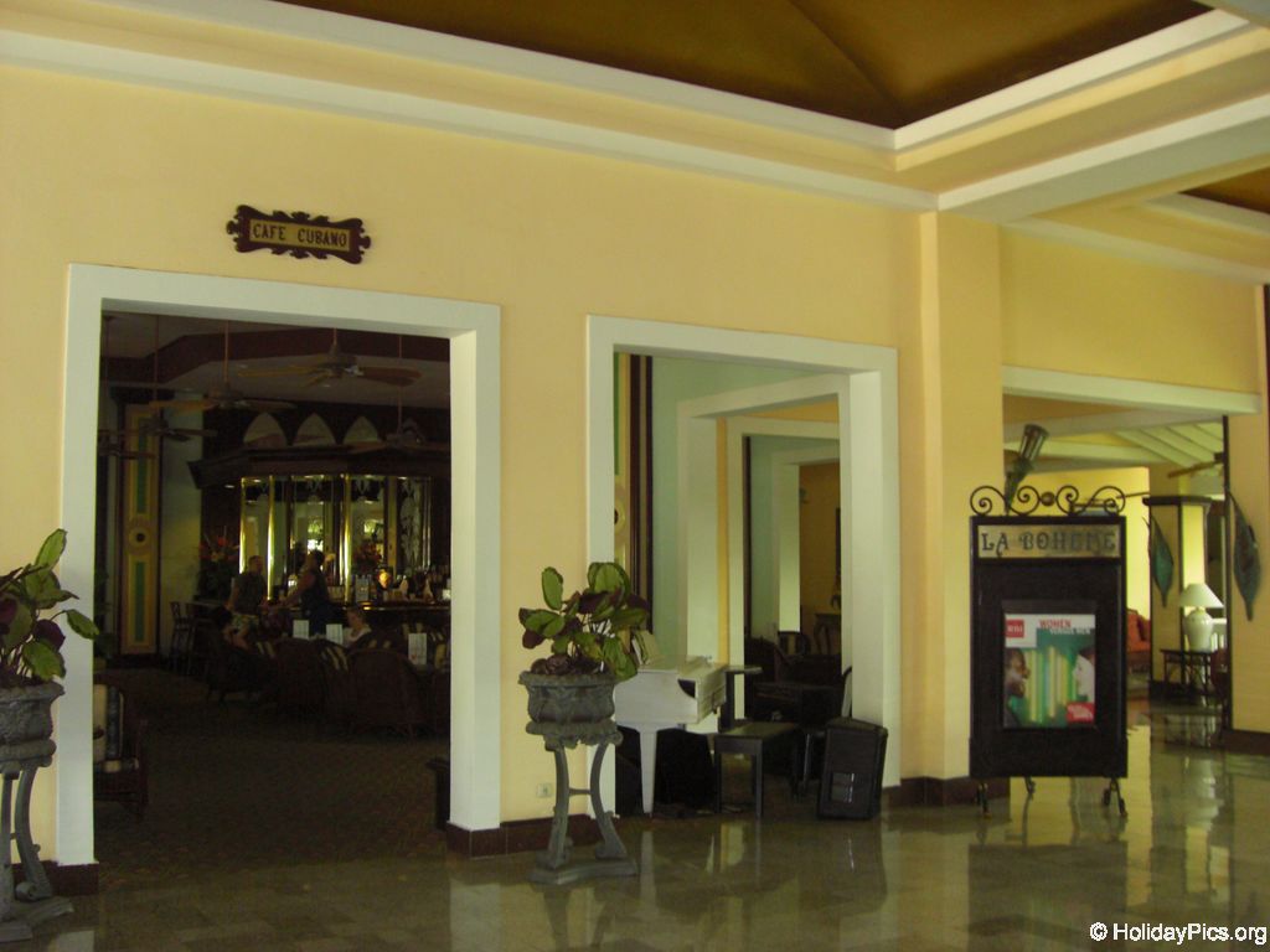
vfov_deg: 37.7
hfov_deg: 49.0
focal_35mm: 38
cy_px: 476
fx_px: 1394
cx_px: 635
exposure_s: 1/60
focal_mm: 6.2
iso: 200
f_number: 2.7
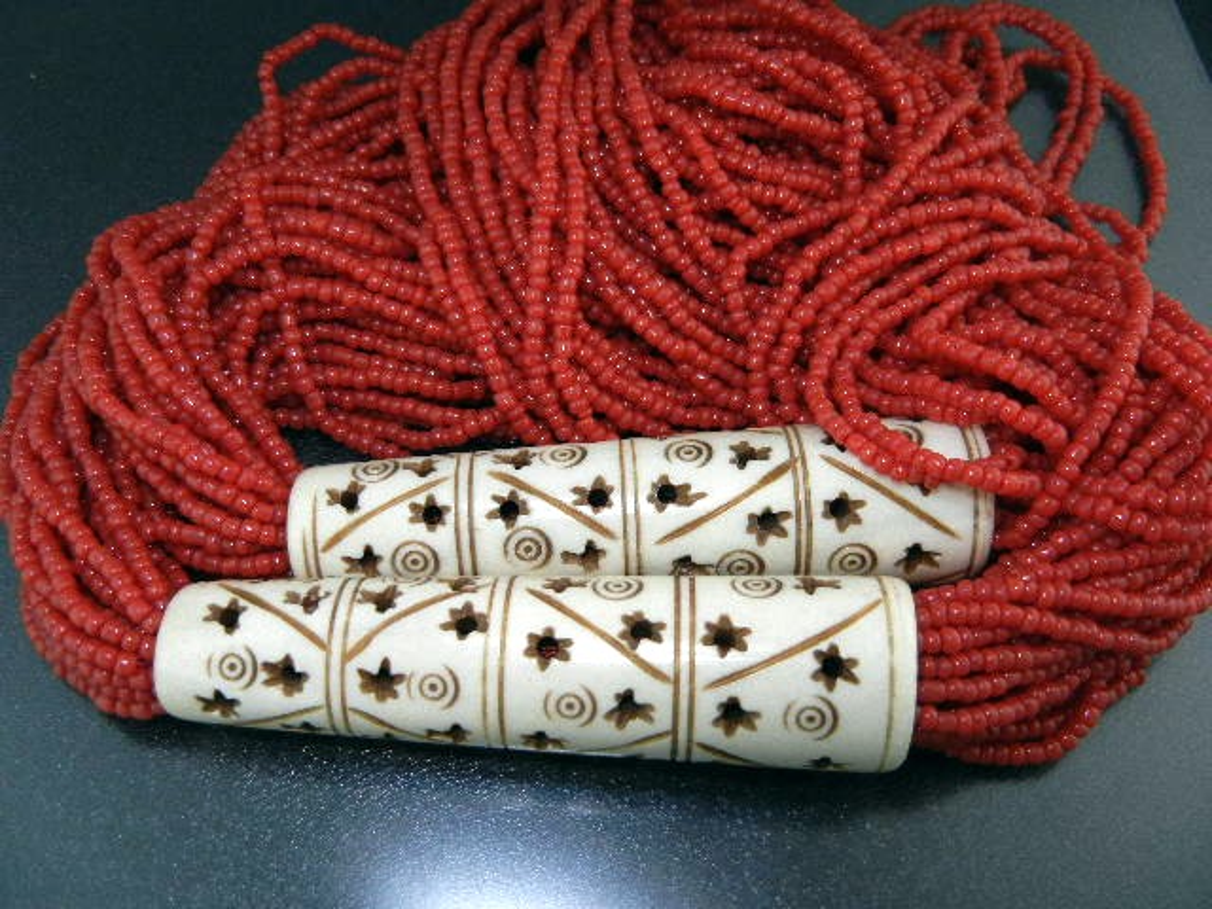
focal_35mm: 34
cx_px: 606
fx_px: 1190
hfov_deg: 54.0
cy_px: 454
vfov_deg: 41.8
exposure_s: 1/30
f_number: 7.2
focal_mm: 6.2
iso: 470
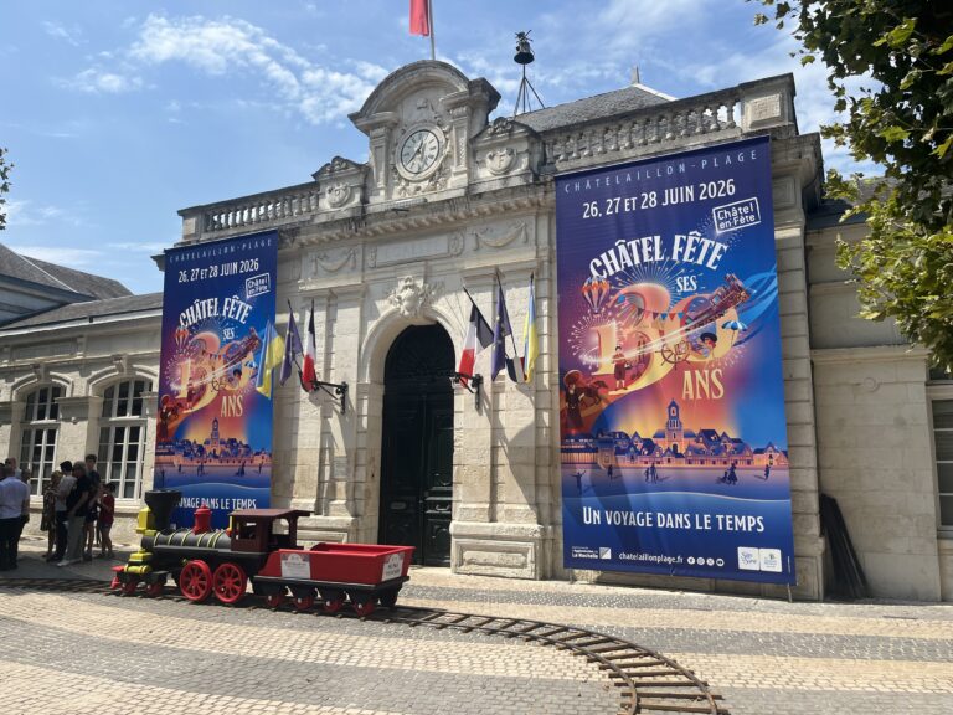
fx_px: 716
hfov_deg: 67.3
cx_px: 476
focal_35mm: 26
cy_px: 358
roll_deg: -1.0
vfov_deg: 53.1
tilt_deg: +9.5
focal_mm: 5.1
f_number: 1.6
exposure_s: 1/4016
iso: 50
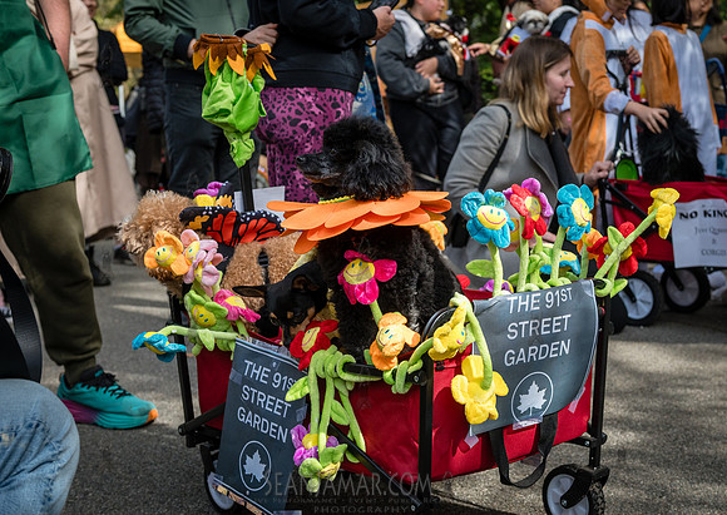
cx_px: 432
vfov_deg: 27.1
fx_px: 1066
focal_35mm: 52
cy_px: 195
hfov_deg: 37.5
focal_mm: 40
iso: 1000
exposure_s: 1/1600
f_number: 5
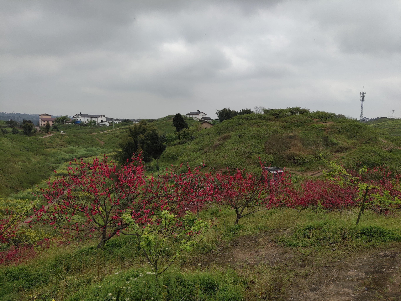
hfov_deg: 61.7
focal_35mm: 29
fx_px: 336
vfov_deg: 48.2
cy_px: 150
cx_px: 200
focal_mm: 4.27
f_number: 1.8
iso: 50
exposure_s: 1/303
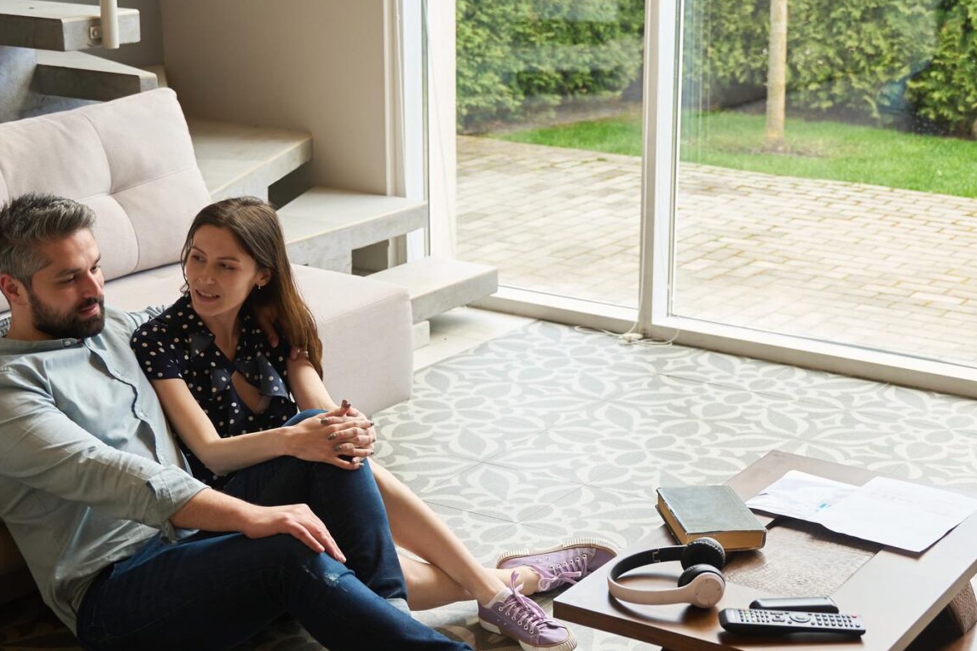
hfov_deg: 29.3
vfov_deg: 19.8
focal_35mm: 69
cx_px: 633
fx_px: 1861
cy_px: 436
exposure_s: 1/250
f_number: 2.8
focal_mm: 30.7
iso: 400
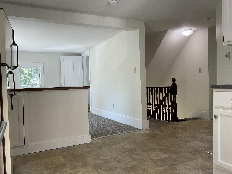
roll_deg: +0.7
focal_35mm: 29
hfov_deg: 61.7
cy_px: 87
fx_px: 194
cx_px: 116
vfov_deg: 48.2
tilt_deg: -1.8
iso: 64
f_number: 1.8
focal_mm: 3
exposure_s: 1/120
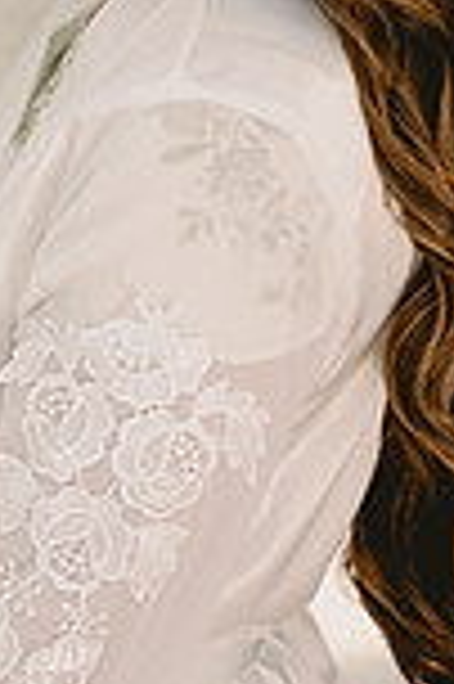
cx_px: -133
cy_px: 180
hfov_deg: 9.1
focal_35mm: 148
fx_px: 2806
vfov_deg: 13.8
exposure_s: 1/125
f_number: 1.8
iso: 125
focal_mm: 50
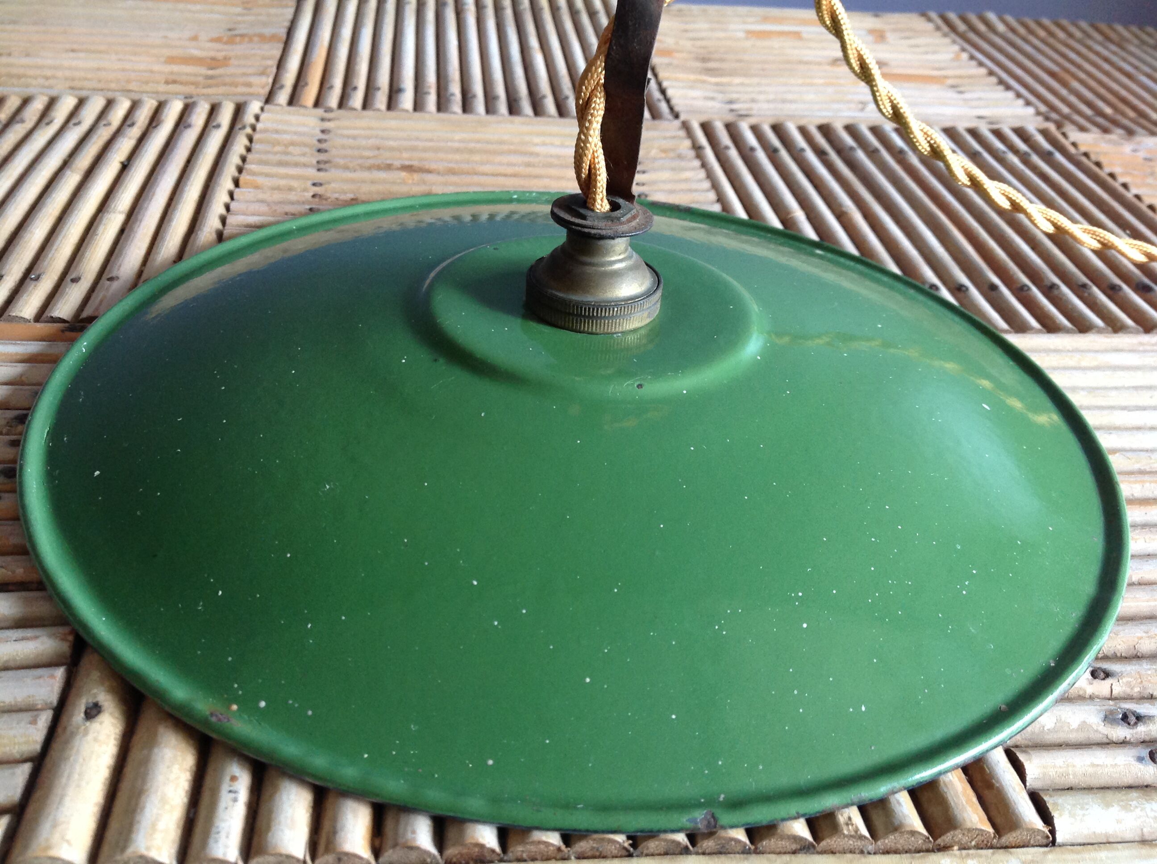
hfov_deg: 52.7
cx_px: 578
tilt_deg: -33.6
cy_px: 432
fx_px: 1168
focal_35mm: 35
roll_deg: -5.3
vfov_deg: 40.6
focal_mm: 4.28
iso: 125
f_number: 2.4
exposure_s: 1/15
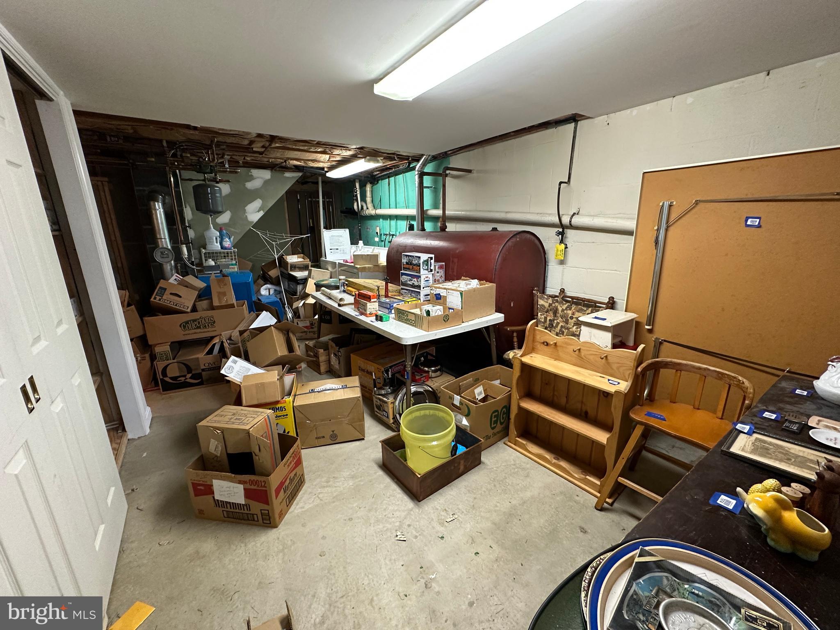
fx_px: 340
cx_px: 420
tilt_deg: -14.4
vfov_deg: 85.7
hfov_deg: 102.1
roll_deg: +0.4
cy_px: 315
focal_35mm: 14
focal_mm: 2.22
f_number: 2.2
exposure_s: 1/60
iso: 320
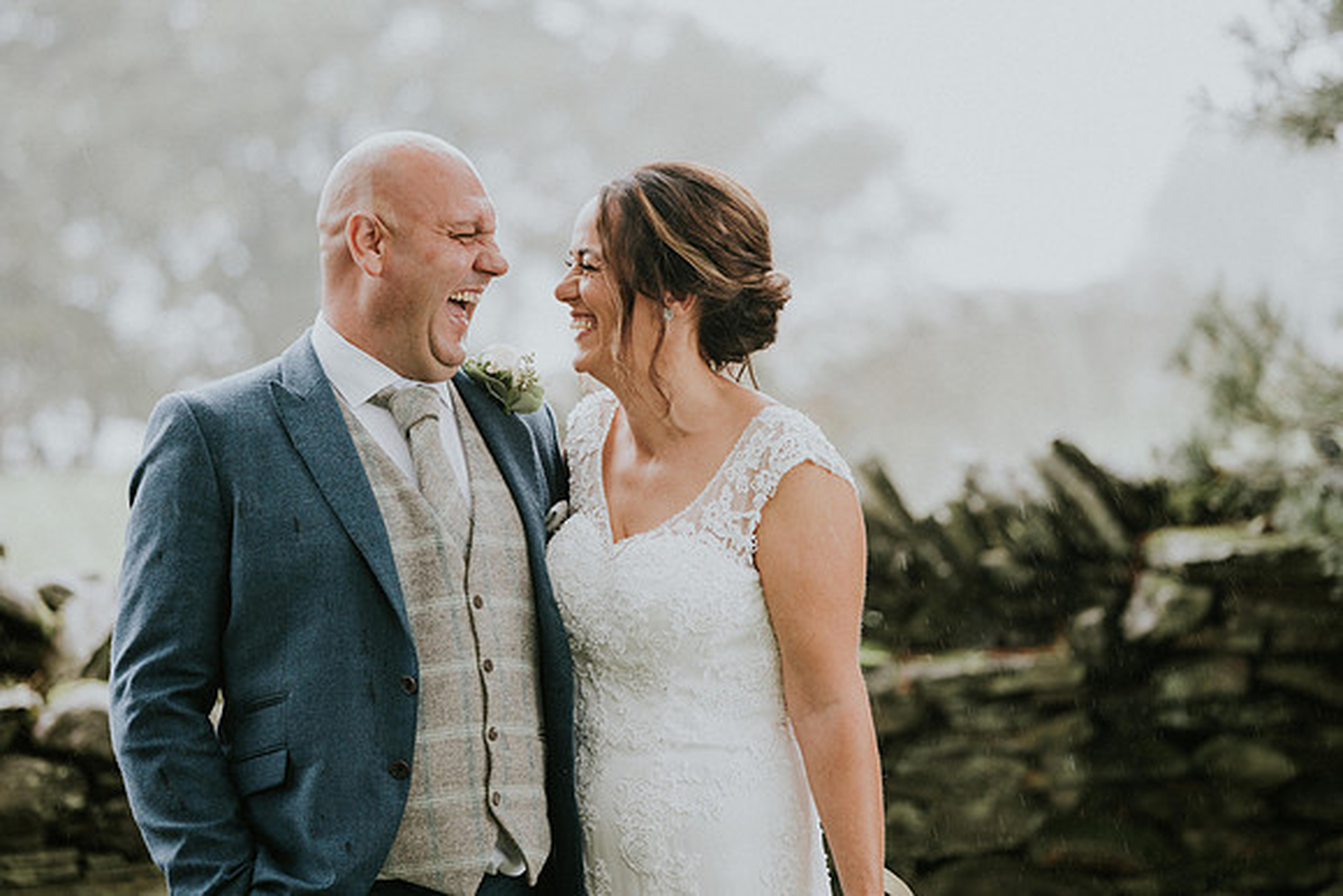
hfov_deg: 20.5
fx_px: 3710
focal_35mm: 99
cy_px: 372
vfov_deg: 13.8
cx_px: 671
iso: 200
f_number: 1.8
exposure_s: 1/200
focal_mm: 85
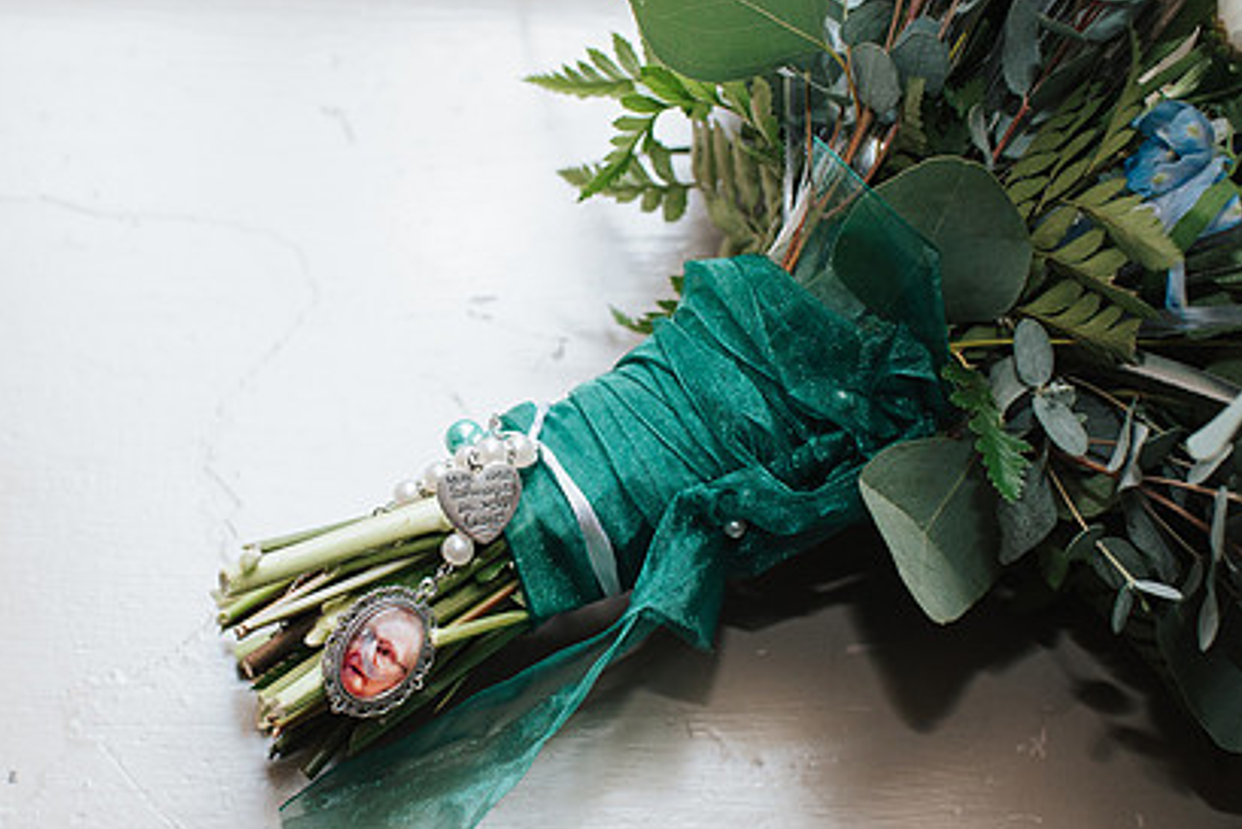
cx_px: 392
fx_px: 2174
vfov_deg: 21.6
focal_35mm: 63
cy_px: 502
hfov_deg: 31.6
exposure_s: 1/200
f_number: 3.5
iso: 800
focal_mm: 35
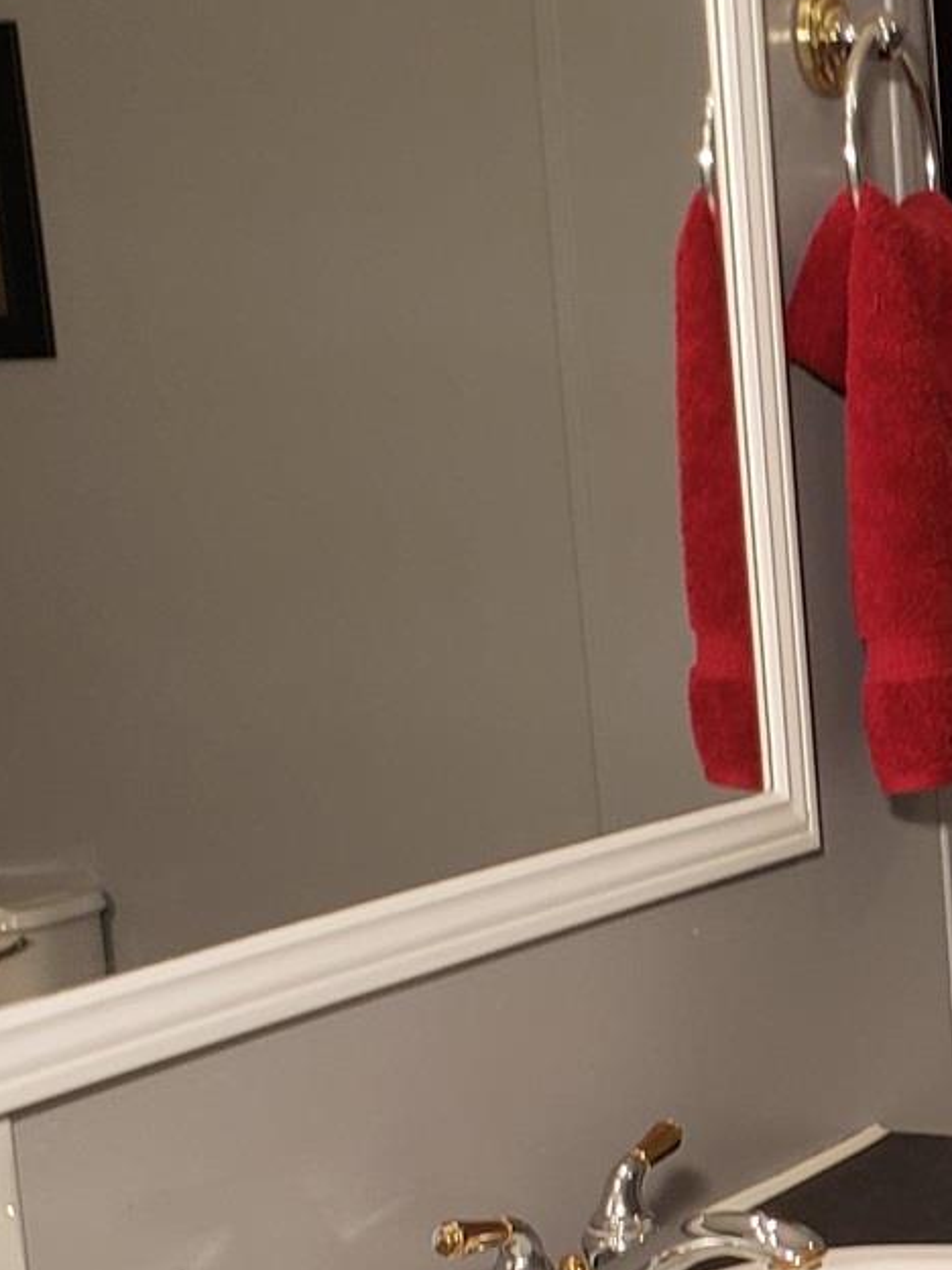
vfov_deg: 20.0
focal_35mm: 96
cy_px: 1140
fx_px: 3520
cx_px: 1489
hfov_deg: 14.3
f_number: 2.4
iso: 80
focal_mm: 4.3
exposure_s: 1/60
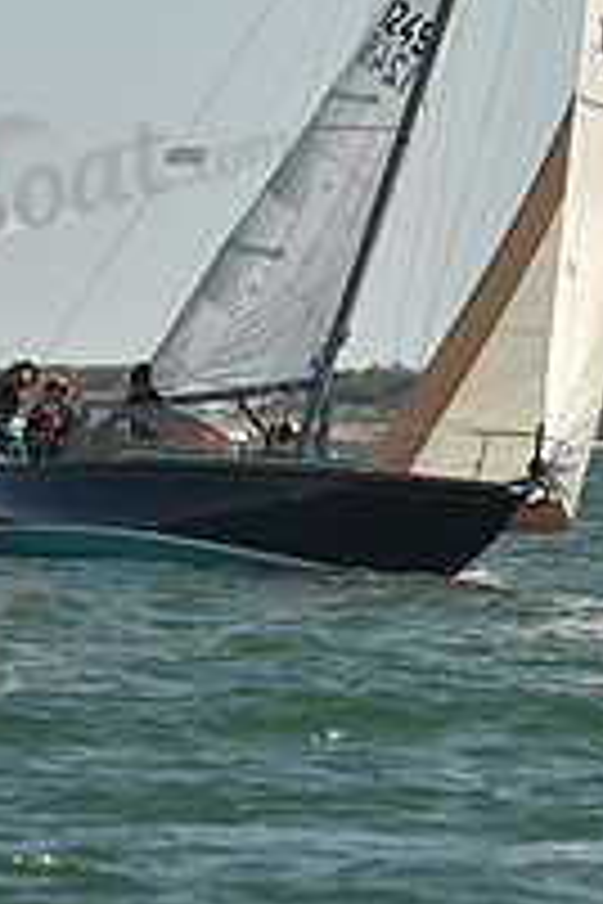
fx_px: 9421
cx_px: 524
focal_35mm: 375
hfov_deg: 3.7
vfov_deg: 5.5
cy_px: -85
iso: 250
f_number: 5
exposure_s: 1/800
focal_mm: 130
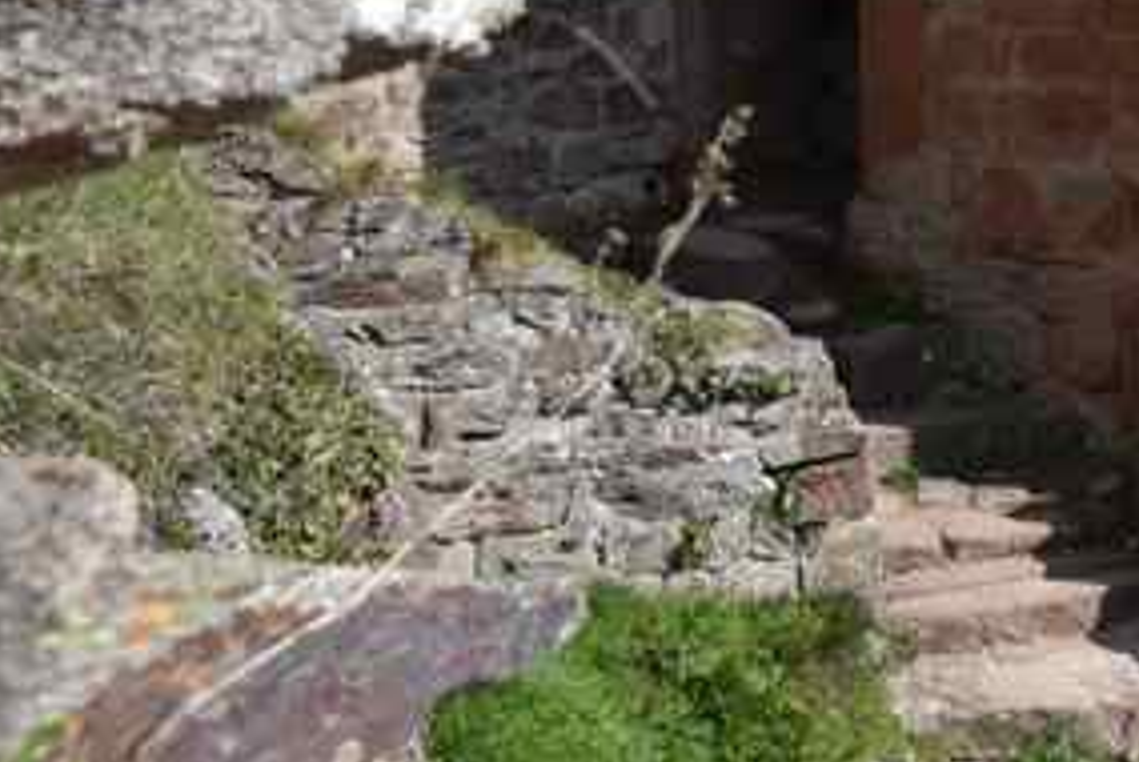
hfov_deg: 15.7
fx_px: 3420
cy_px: -590
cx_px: 2138
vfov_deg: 11.8
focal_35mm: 108
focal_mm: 24
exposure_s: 1/320
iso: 100
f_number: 9
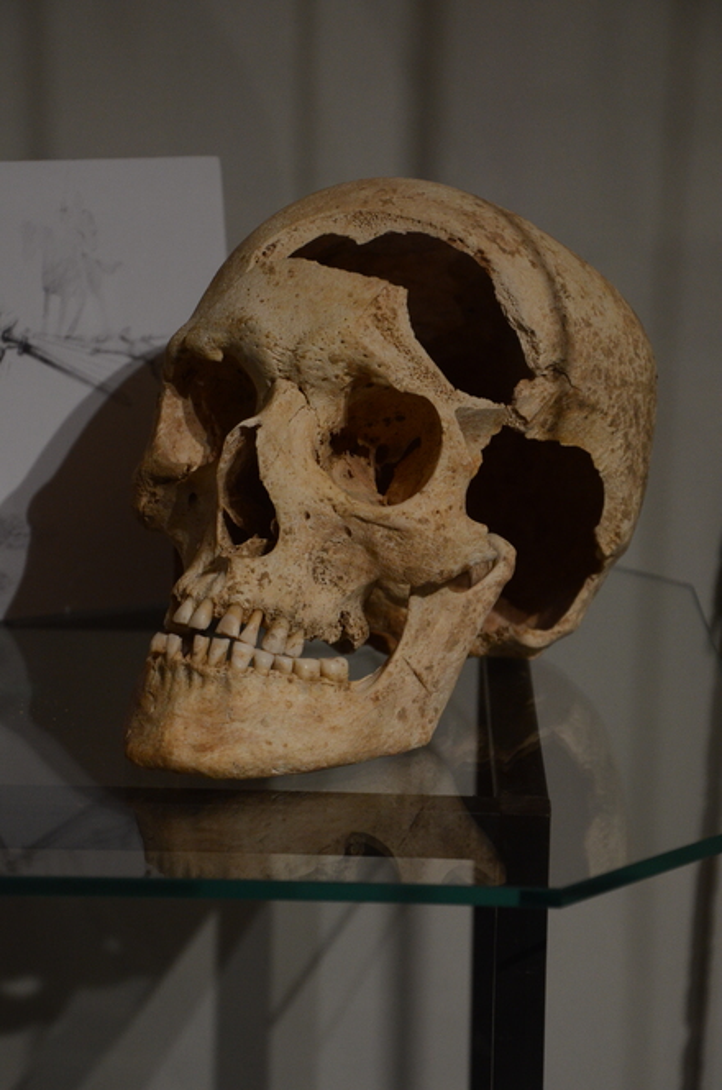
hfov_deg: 14.6
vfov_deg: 21.9
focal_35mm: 93
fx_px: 2809
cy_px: 545
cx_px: 361
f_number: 5
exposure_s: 1/100
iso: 1250
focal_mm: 62
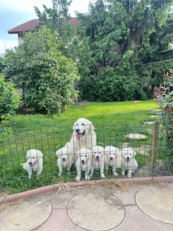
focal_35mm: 26
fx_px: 173
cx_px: 86
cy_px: 116
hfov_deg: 53.1
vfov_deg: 67.3
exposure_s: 1/344
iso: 50
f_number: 1.5
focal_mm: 5.7
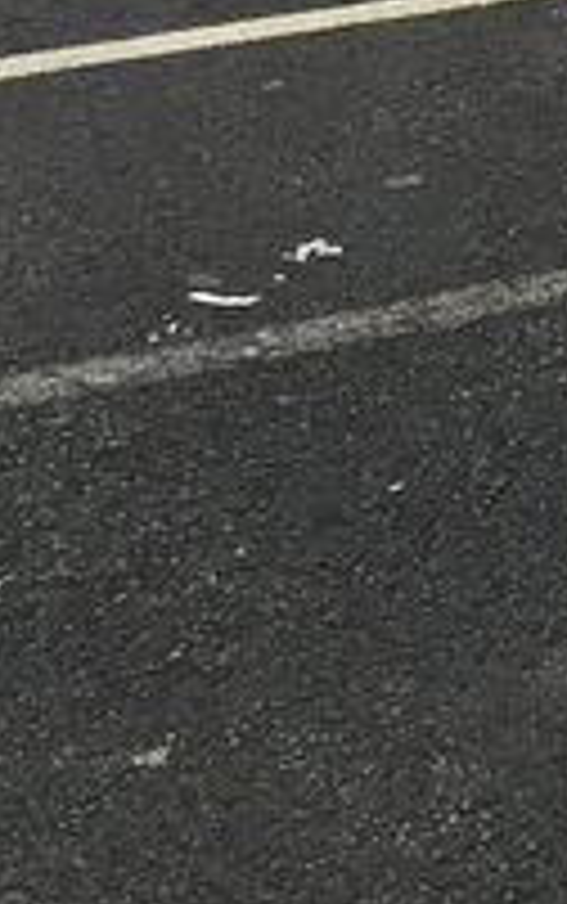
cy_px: -526
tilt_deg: -8.7
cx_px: 1807
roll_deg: +0.6
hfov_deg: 7.1
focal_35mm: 163
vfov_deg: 12.1
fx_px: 4021
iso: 50
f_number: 2.2
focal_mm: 4.15
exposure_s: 1/120
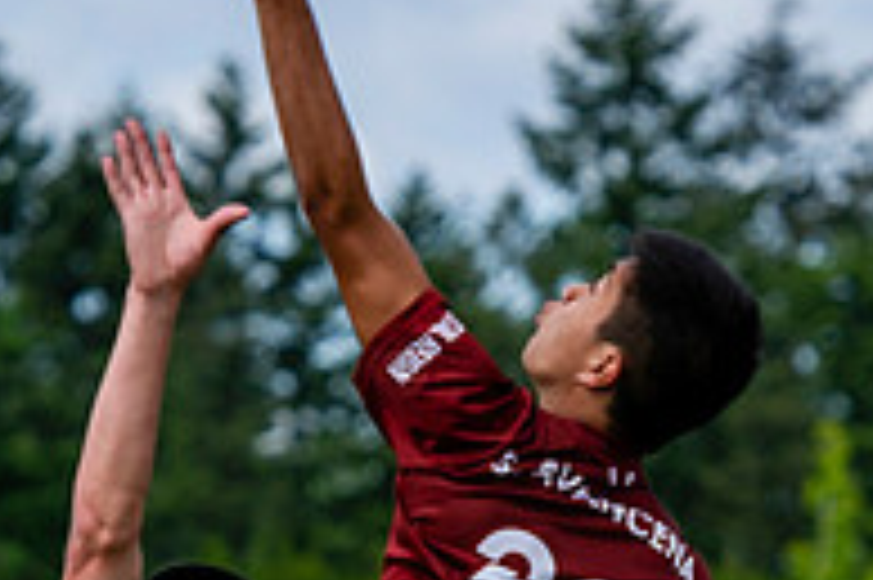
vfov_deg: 2.1
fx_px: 15628
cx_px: 336
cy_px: 563
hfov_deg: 3.2
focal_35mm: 645
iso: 200
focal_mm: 145
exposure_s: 1/1600
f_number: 4
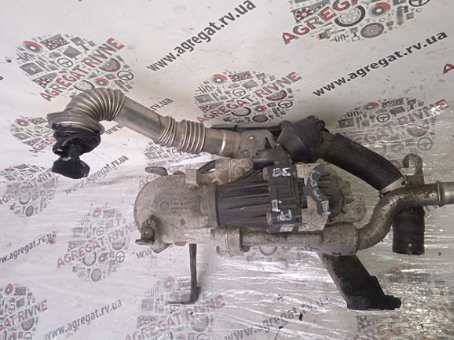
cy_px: 179
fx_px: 406
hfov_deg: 58.3
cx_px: 237
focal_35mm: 31
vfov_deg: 45.4
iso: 456
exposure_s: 1/33.3
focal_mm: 3.43
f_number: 2.2
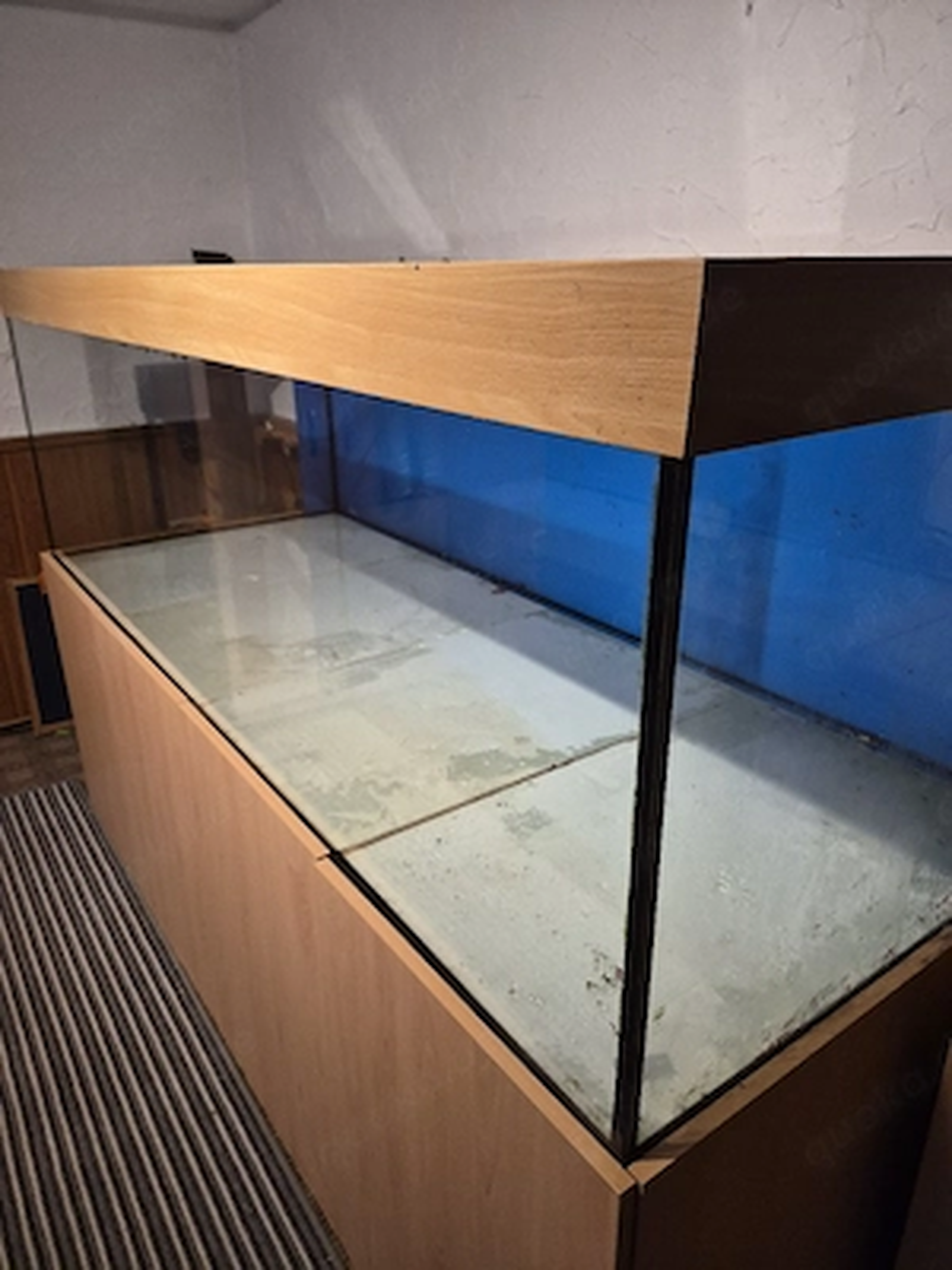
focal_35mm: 23
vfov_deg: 73.9
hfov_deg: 58.9
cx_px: 476
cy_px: 635
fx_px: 843
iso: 400
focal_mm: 5.4
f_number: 1.8
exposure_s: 1/100
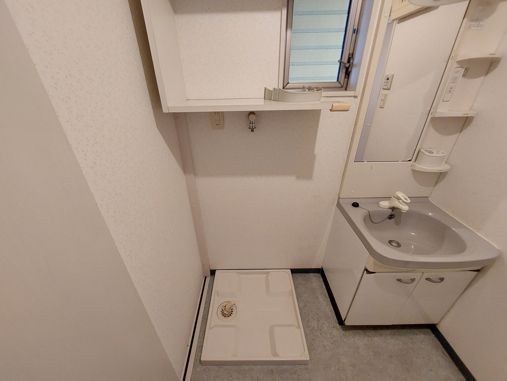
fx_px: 190
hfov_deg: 106.2
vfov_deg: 89.9
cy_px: 190
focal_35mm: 13
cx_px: 254
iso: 320
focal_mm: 1.74
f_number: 2.2
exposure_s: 1/60
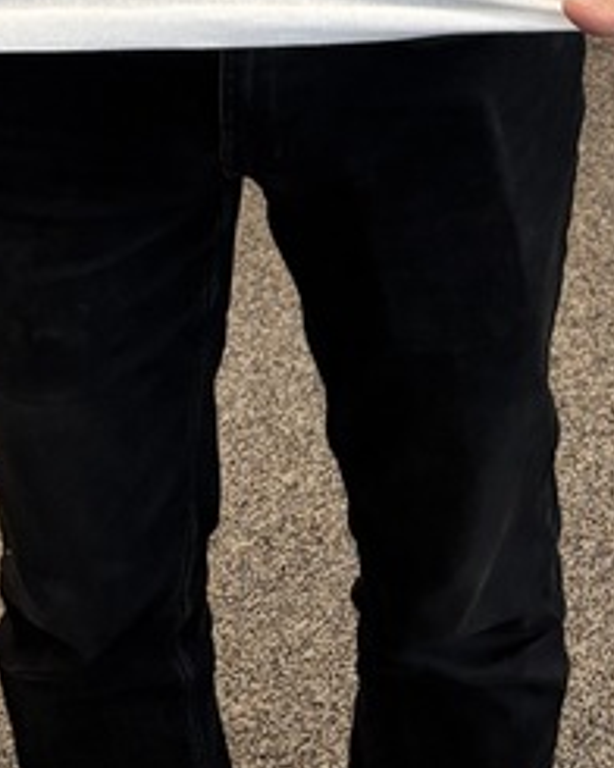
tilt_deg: -15.5
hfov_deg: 14.5
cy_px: -646
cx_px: 304
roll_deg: -0.4
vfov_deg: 15.4
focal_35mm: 106
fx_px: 2408
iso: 125
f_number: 1.6
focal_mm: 5.96
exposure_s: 1/98
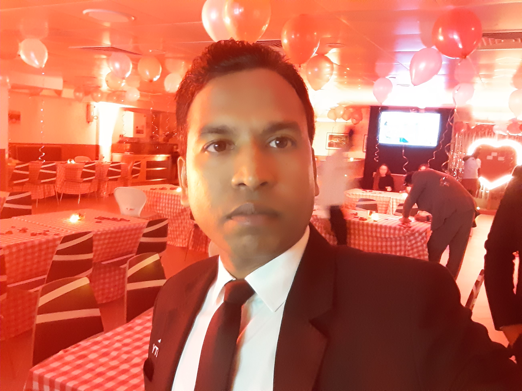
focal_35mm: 31
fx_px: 467
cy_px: 196
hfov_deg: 58.4
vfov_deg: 45.4
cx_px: 261
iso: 640
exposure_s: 1/8
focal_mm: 2.61
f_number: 2
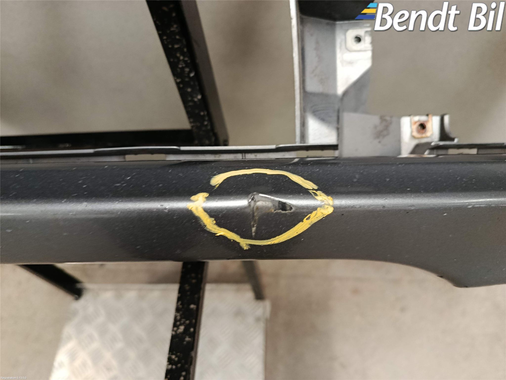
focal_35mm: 24
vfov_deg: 56.8
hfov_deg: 71.6
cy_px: 190
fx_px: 351
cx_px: 253
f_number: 1.7
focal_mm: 5.24
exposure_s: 1/25
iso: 1282
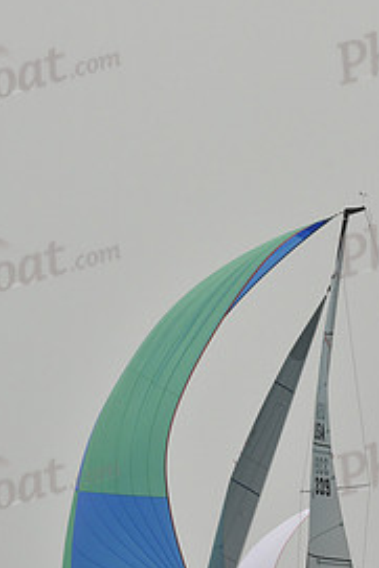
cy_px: 363
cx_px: 229
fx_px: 8437
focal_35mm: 535
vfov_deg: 3.9
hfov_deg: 2.6
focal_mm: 250
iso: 400
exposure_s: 1/1250
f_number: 7.1
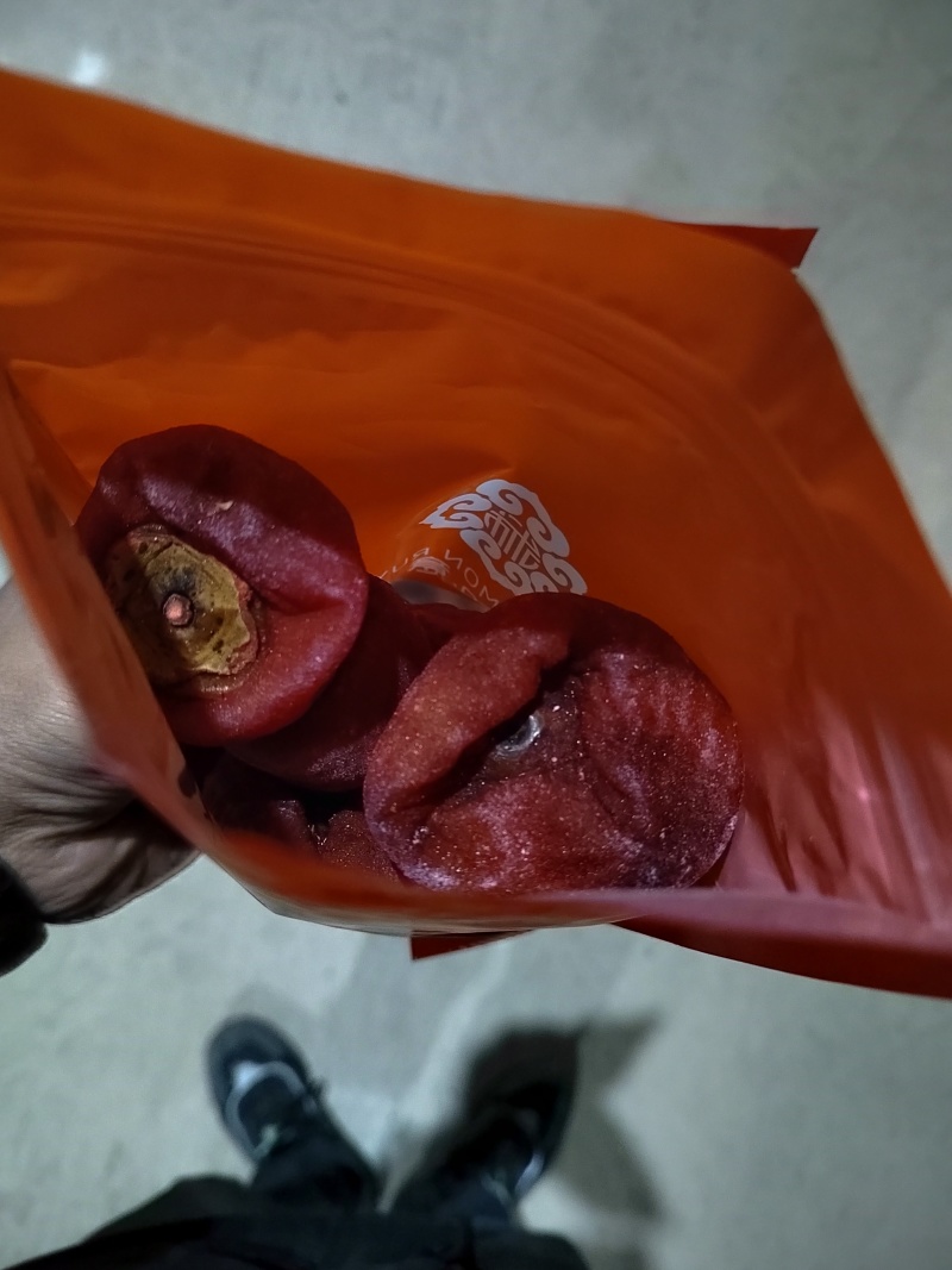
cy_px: 635
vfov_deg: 73.9
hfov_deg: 58.9
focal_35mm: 23
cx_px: 476
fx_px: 844
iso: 5520
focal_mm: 5.52
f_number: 1.9
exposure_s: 1/25
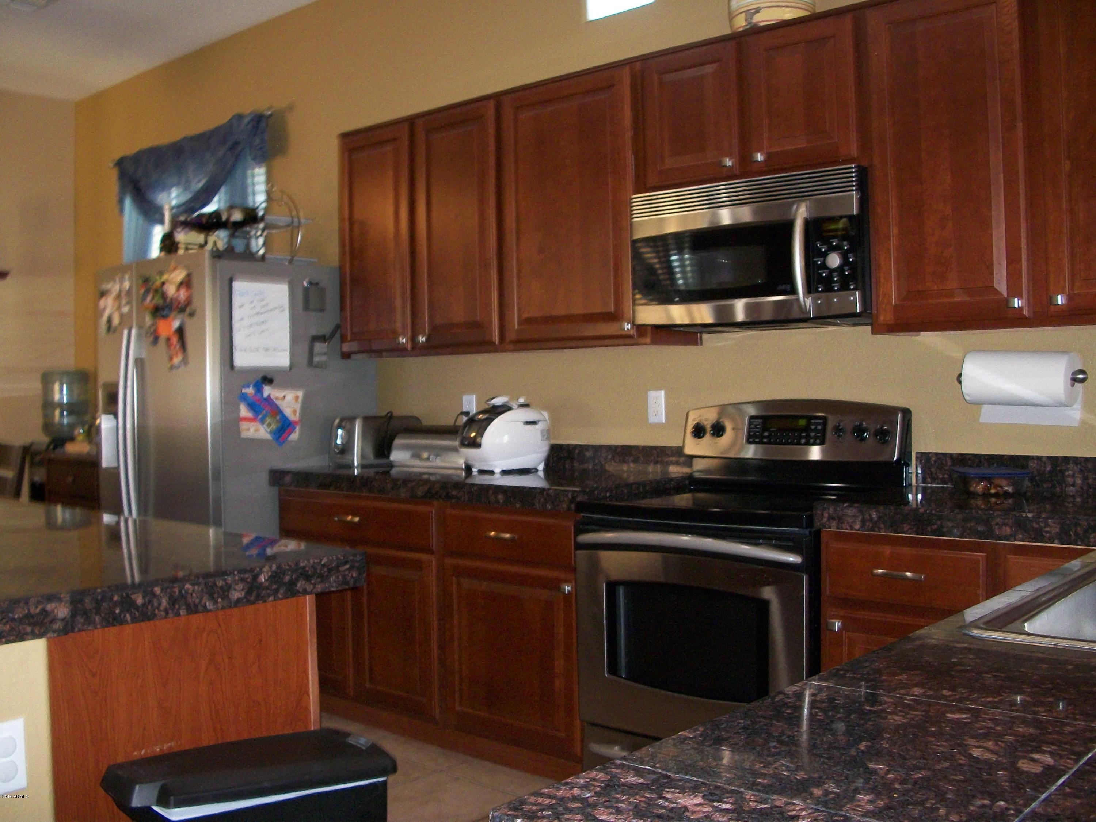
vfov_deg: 40.7
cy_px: 411
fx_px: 1108
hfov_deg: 52.6
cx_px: 548
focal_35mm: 35
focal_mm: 6.3
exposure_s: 1/25
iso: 250
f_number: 3.1
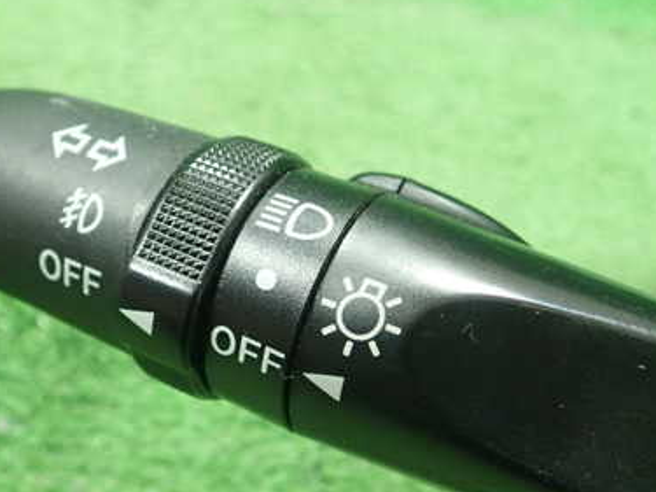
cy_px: 313
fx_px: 909
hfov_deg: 39.4
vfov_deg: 30.1
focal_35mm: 48
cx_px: 252
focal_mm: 5.5
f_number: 2.3
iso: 800
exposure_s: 1/125
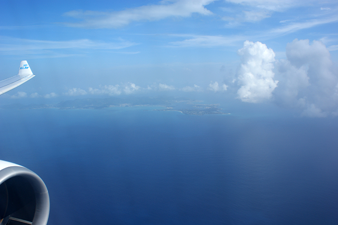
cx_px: 169
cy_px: 112
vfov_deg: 39.9
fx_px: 310
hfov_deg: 57.2
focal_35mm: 33
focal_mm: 22
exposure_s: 1/250
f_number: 10
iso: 100
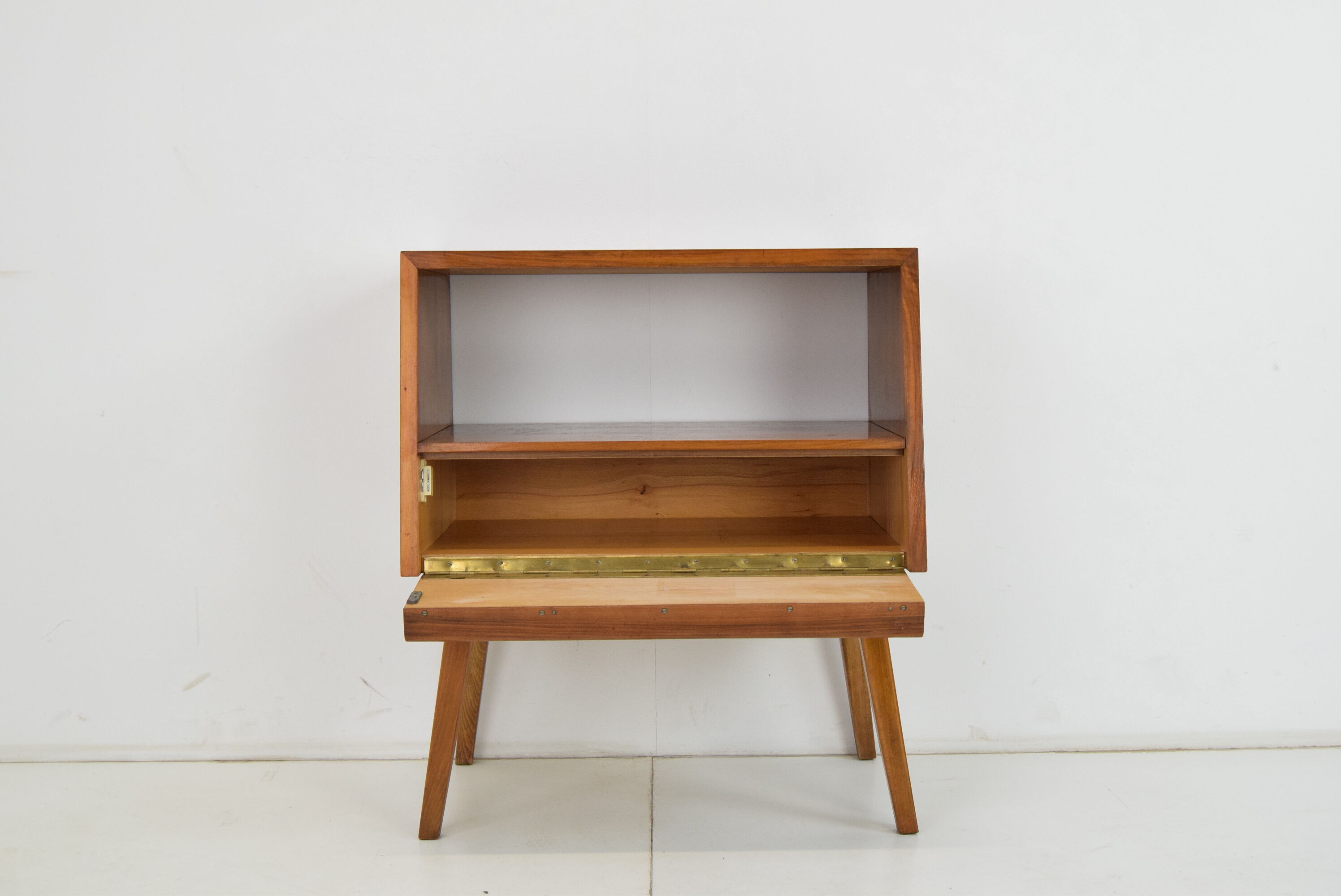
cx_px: 670
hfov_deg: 46.4
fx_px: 1566
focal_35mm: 42
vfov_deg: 31.9
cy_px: 448
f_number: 7.1
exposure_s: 1/200
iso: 1600
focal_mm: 28
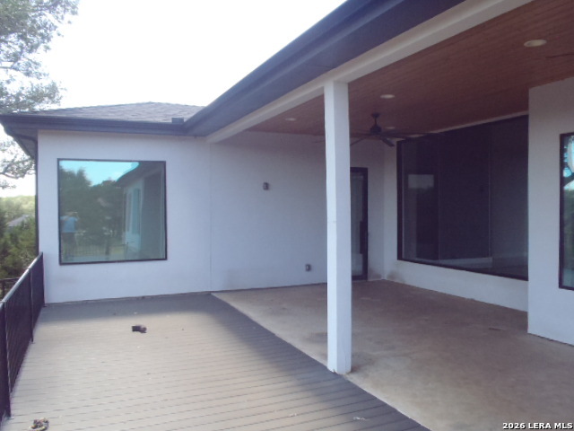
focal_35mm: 28
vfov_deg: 49.7
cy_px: 216
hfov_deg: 63.4
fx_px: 464
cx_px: 287
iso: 320
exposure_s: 1/250
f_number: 3.9
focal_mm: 5
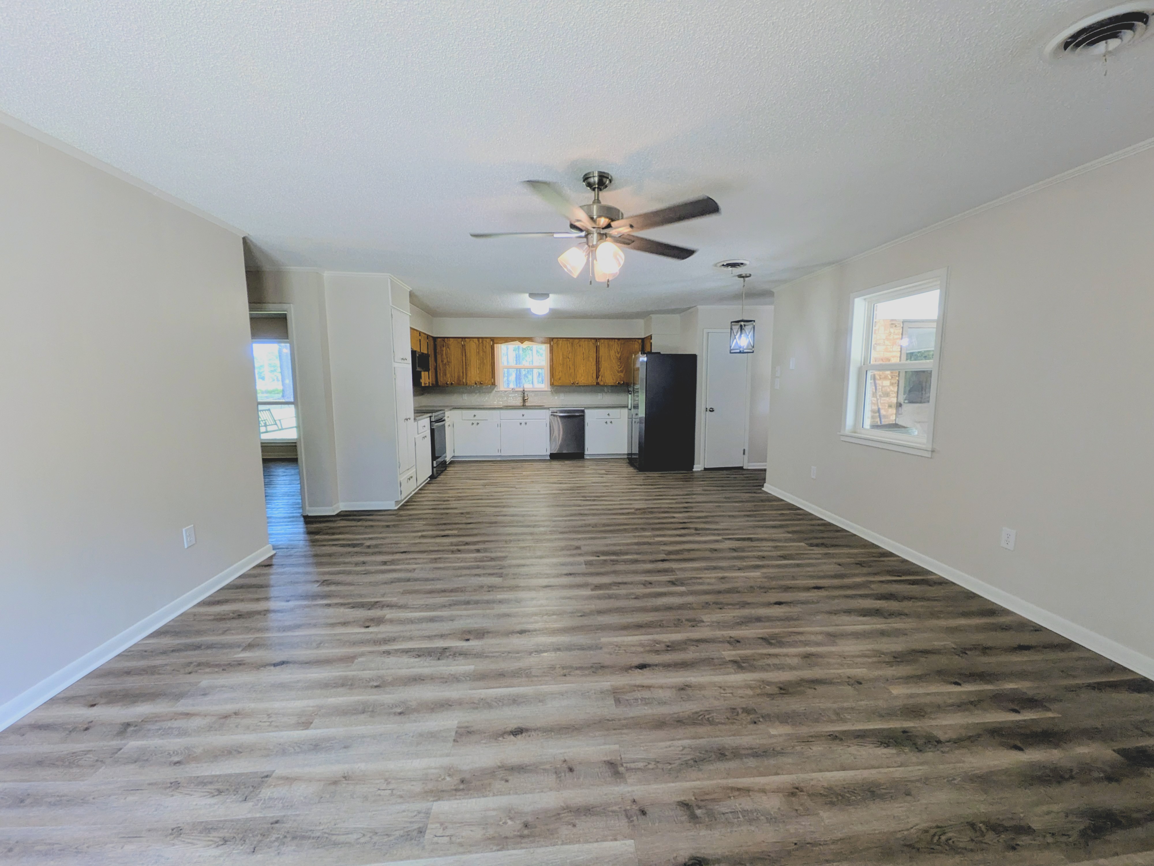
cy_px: 433
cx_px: 577
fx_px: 467
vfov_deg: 85.7
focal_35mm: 14
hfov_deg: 102.1
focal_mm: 1.85
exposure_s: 1/120
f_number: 2.2
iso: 128
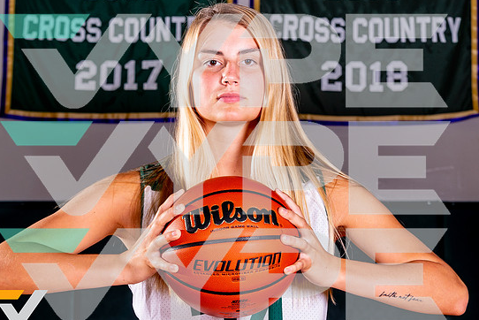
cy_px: 205
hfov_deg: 19.4
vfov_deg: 13.0
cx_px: 234
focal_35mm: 105
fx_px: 1398
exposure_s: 1/100
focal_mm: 70
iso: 200
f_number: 8
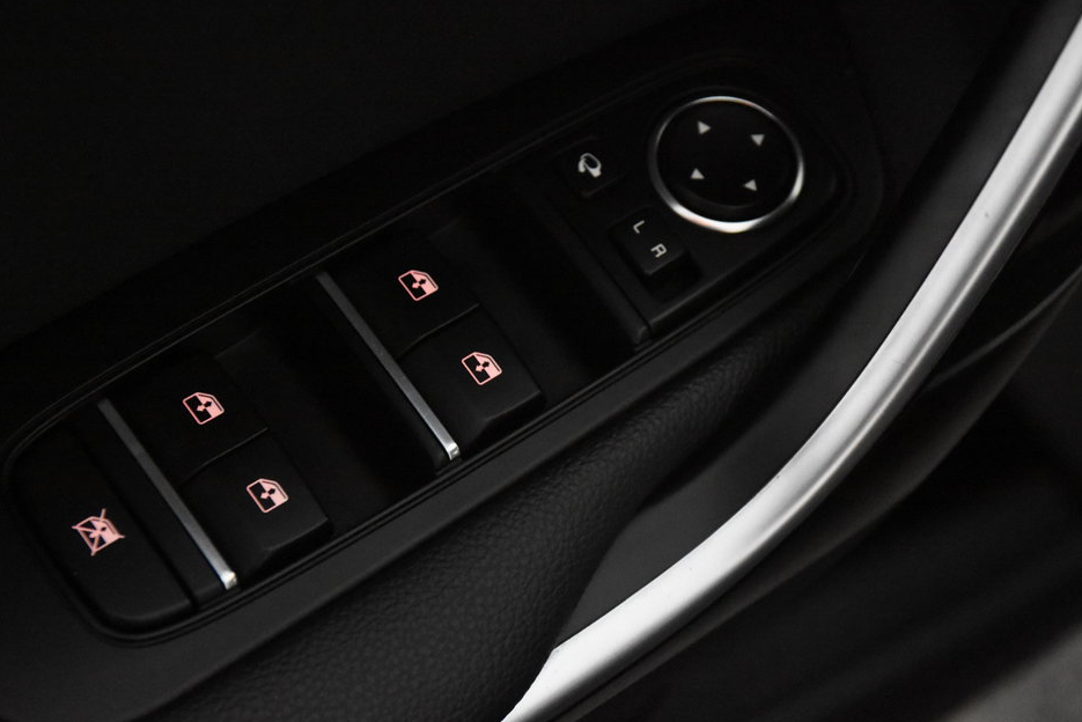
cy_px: 343
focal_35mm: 115
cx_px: 551
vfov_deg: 11.9
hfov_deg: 17.8
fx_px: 3457
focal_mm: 70
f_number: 4
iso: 10000
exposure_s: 1/125
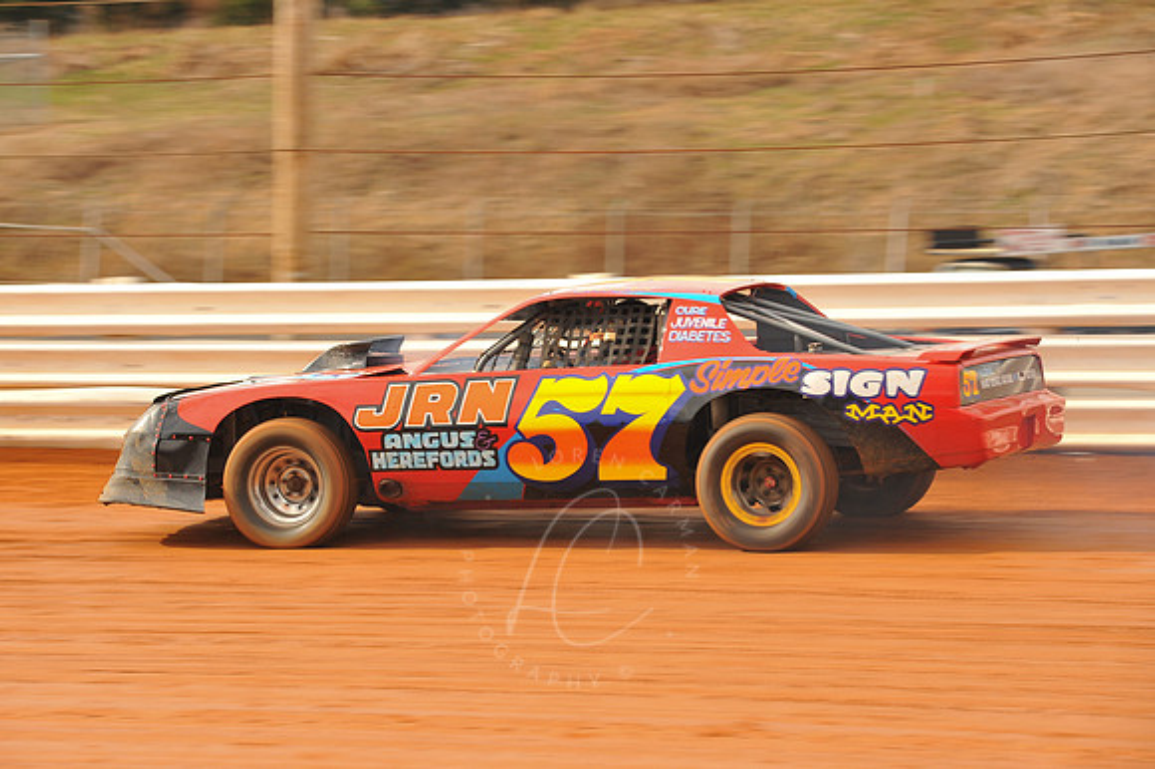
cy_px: 384
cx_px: 578
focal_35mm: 170
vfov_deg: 8.1
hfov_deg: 12.1
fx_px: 5451
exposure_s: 1/320
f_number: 10
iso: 400
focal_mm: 170
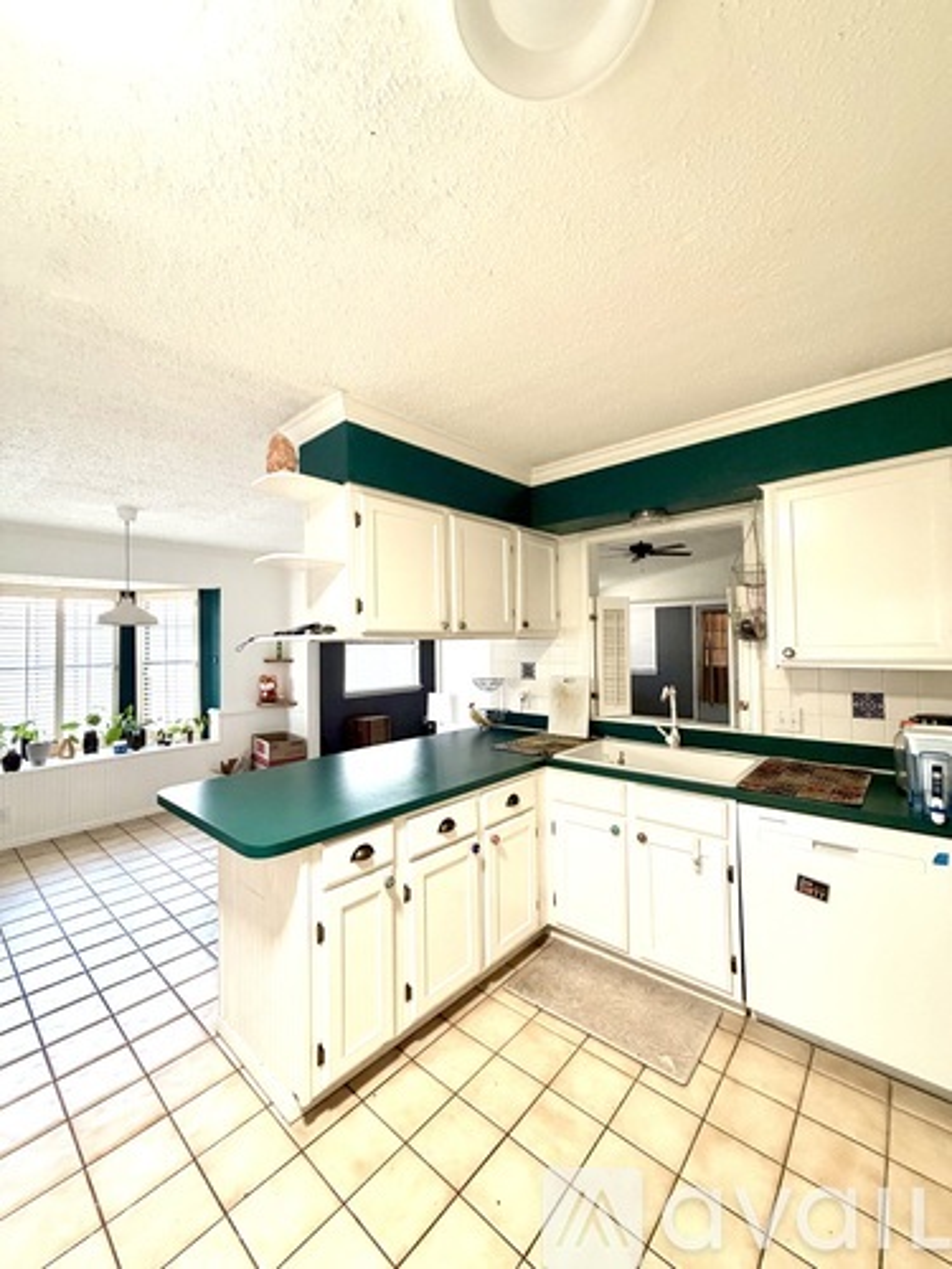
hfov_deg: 85.7
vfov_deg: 102.1
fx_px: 513
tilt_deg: +1.4
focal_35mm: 14
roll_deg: +0.9
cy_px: 634
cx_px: 476
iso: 320
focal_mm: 2.22
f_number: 2.2
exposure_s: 1/85
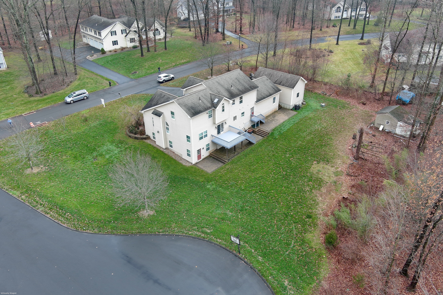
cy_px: 148
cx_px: 222
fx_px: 357
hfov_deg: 63.7
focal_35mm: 29
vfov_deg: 45.0
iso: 100
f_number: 2.8
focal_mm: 10.57
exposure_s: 1/185
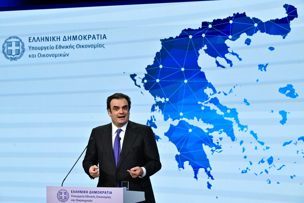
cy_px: 102
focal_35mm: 110
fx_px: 929
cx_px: 152
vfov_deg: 12.5
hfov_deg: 18.6
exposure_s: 1/640
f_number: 6.3
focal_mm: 110
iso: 8000
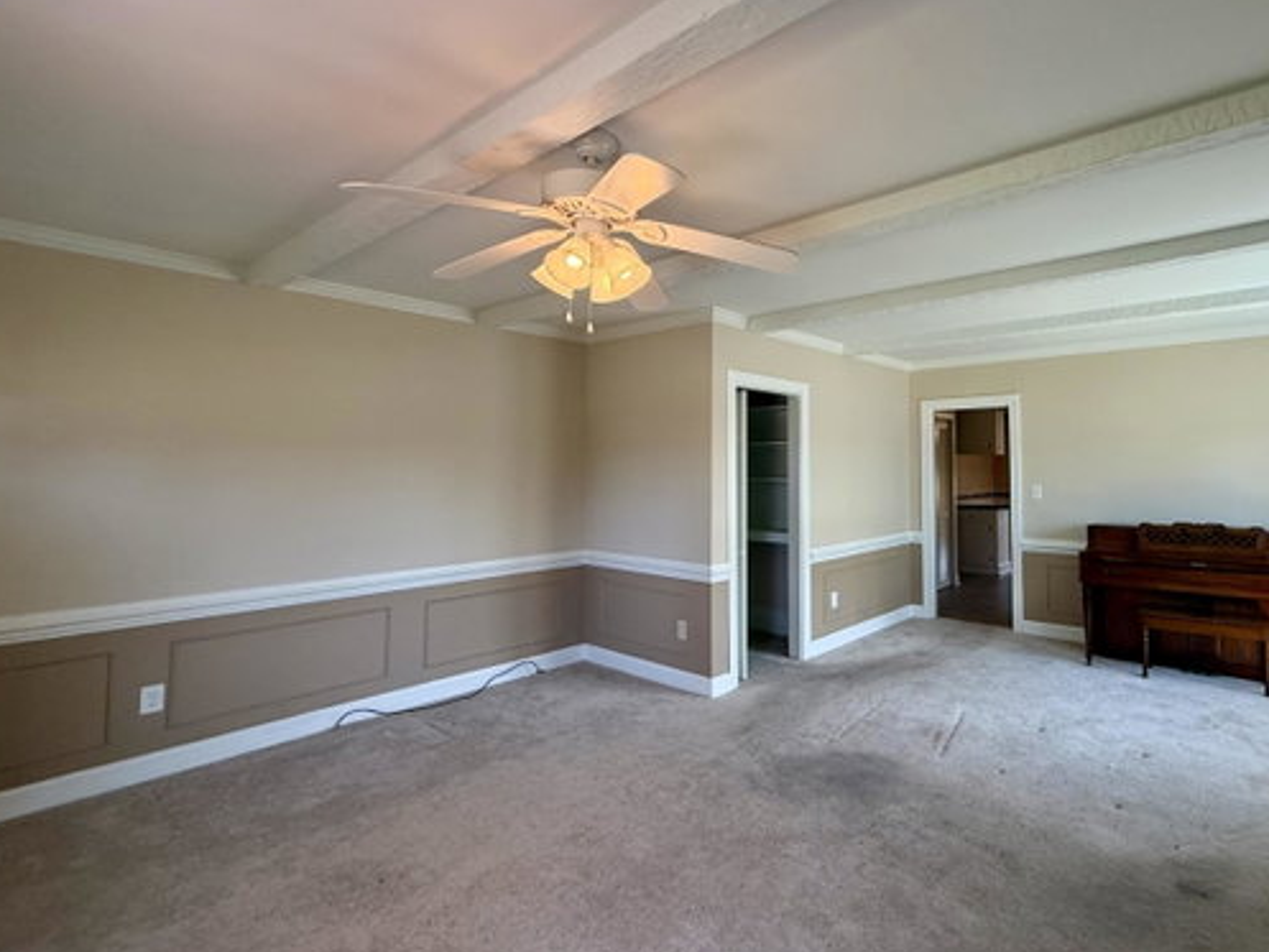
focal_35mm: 18
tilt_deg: +3.2
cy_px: 436
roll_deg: +0.1
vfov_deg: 71.5
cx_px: 780
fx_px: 660
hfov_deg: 86.3
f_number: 2.2
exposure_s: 1/120
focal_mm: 2.22
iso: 160
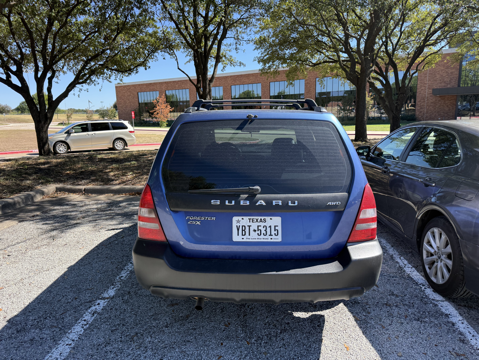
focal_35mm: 24
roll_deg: -0.5
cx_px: 240
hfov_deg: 71.6
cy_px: 180
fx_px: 332
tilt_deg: -6.4
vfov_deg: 56.8
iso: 100
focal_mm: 6.76
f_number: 1.78
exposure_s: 1/1553
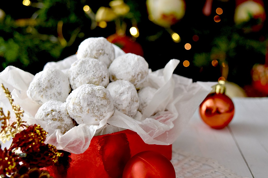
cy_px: 89
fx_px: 424
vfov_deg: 23.8
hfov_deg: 35.0
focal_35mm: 57
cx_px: 134
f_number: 5
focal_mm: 38
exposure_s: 1/320
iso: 400
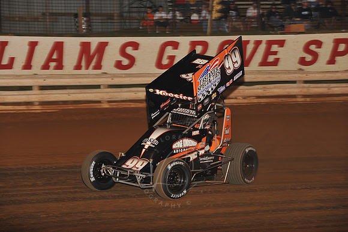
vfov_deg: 11.0
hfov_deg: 16.4
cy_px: 116
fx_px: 1208
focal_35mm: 125
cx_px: 174
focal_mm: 125
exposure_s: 1/320
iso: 1000
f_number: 6.3
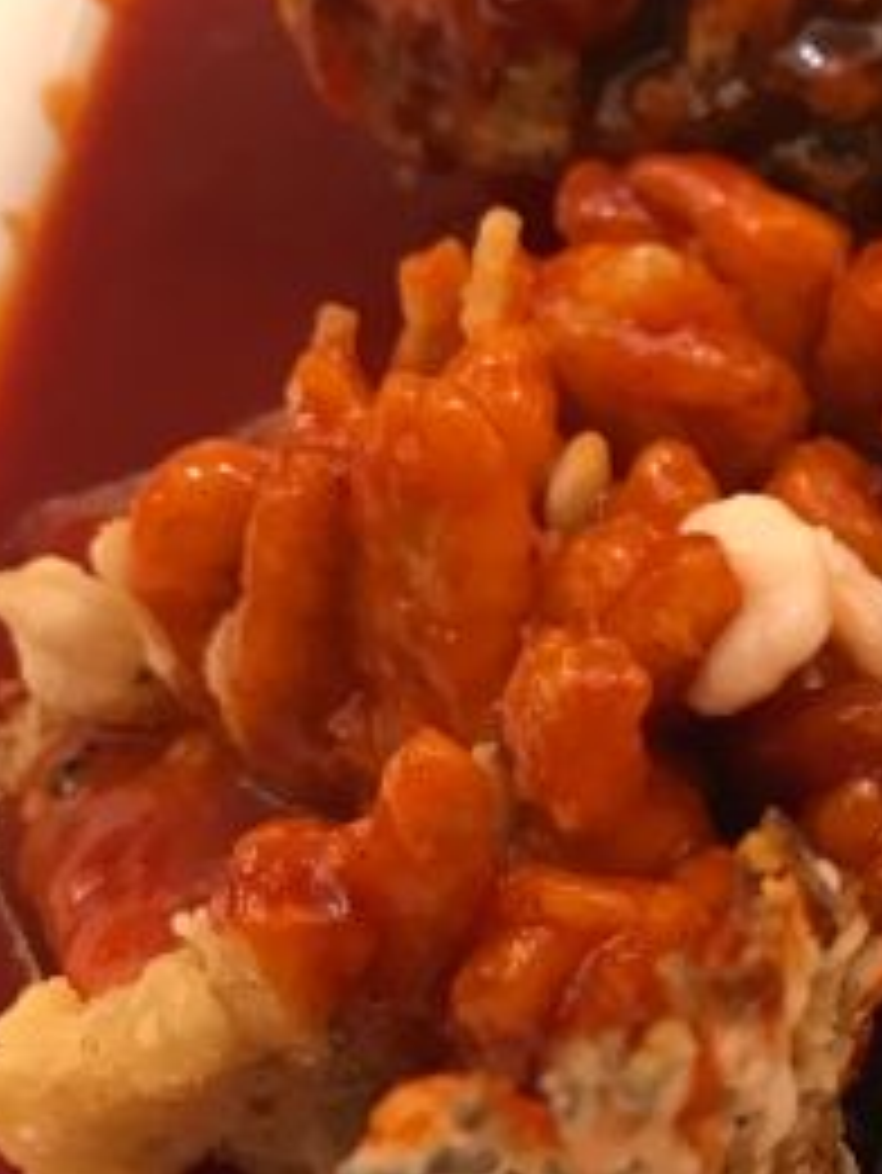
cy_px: 742
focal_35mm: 75
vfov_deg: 25.9
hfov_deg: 19.0
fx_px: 2546
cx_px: 934
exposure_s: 1/17
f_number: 1.8
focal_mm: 3.99
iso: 80
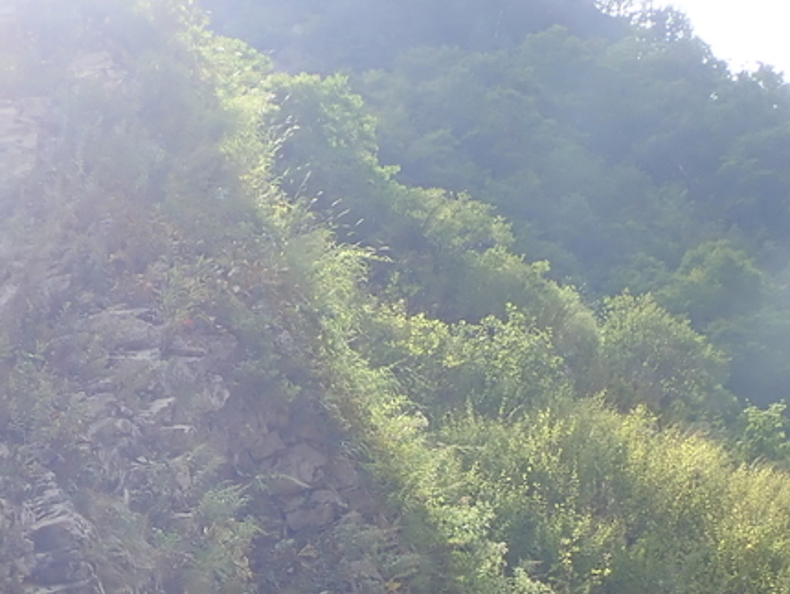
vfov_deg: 13.7
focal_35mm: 106
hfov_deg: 18.4
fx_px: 2420
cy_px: 620
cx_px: 198
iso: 100
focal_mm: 6.86
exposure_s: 1/160
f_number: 3.5
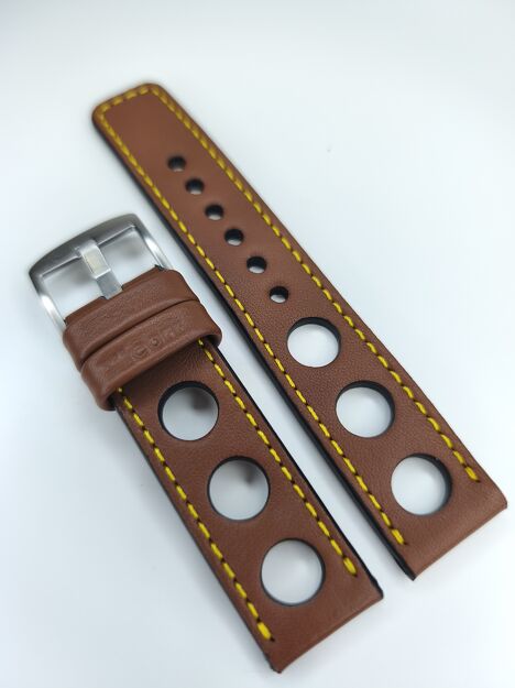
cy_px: 344
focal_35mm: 23
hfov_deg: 58.8
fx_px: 457
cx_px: 258
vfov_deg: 74.0
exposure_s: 1/99.9
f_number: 1.65
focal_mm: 6.18
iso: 125
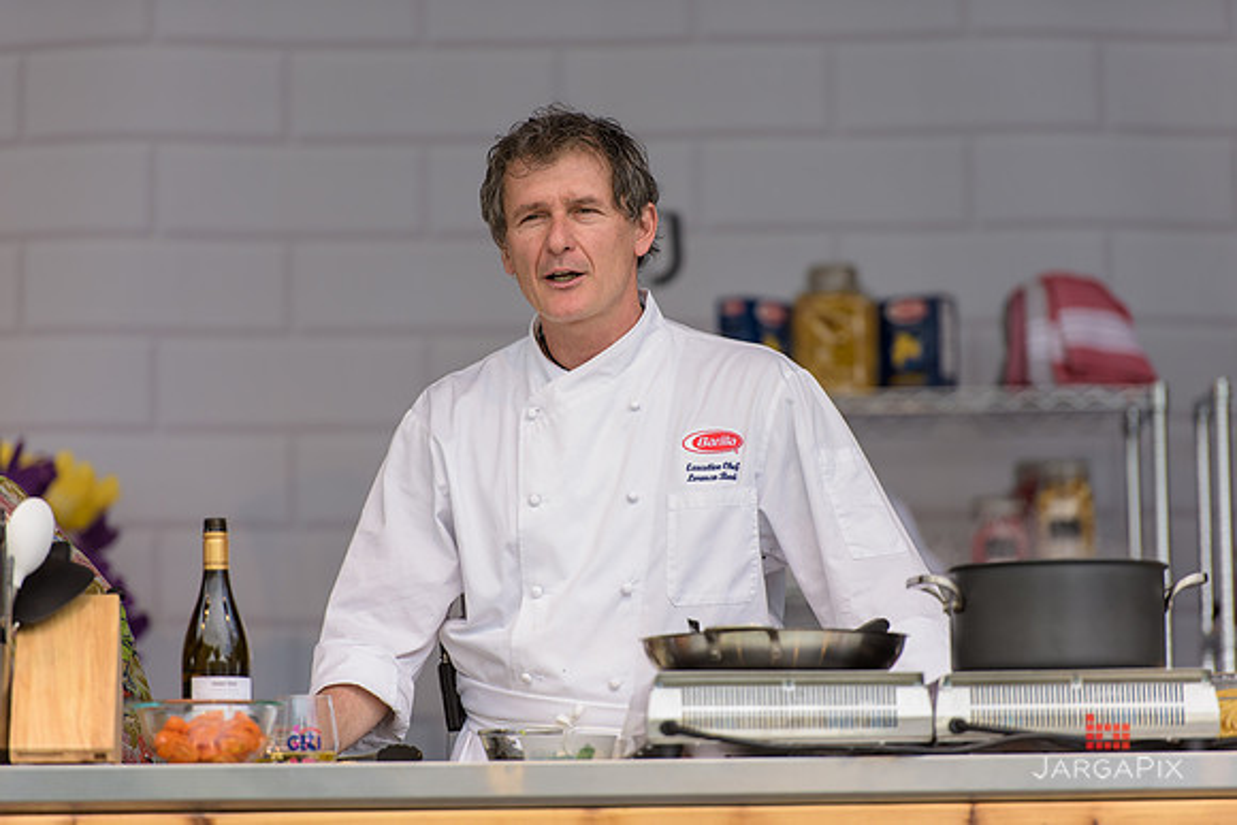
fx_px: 6874
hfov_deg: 10.3
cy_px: 412
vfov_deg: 6.9
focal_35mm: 200
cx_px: 618
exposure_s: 1/1250
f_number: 3.2
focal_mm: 200
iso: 250
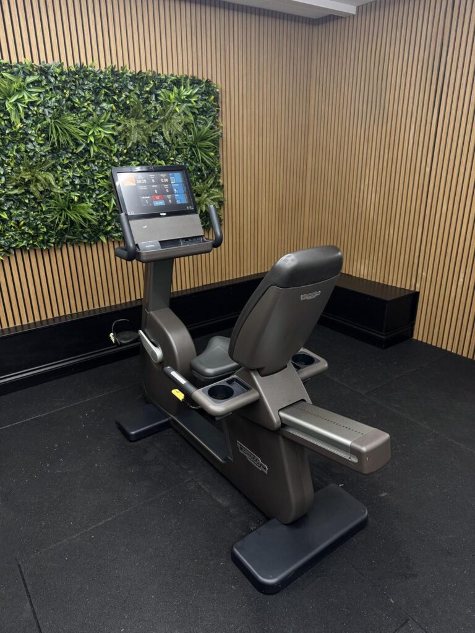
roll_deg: +1.0
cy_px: 316
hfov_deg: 56.8
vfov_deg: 71.6
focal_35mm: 24
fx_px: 439
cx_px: 238
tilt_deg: -20.6
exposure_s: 1/100
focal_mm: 6.76
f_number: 1.78
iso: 160
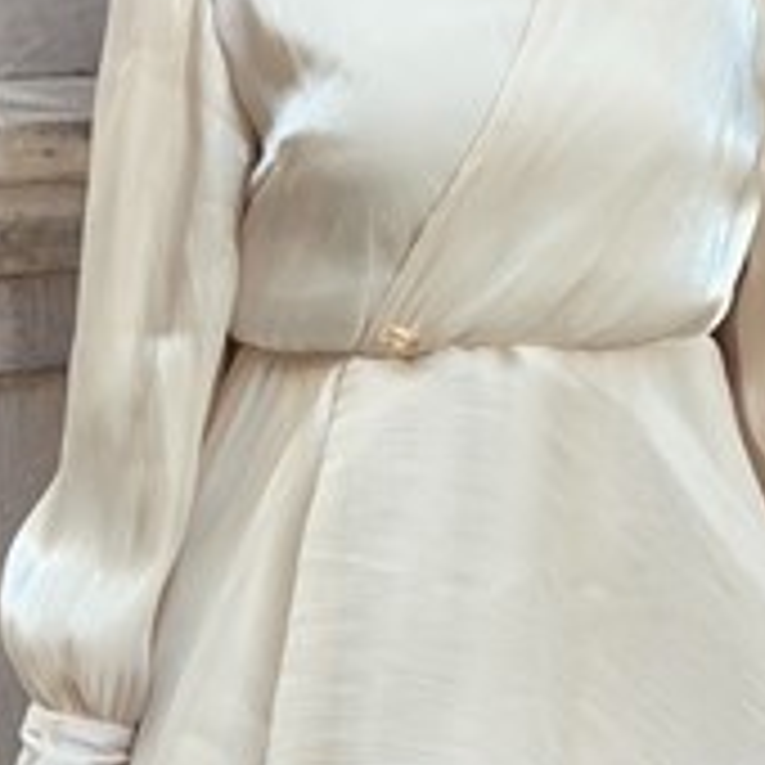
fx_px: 3325
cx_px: 526
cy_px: 218
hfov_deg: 13.1
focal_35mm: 133
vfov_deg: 13.1
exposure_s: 1/121
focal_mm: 6.76
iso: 50
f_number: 1.78
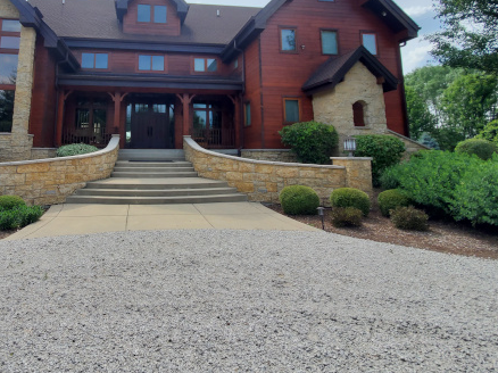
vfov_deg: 65.9
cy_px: 111
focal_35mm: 19
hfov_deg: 82.1
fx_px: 273
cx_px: 169
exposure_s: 1/1251
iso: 50
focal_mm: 1.8
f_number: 2.2
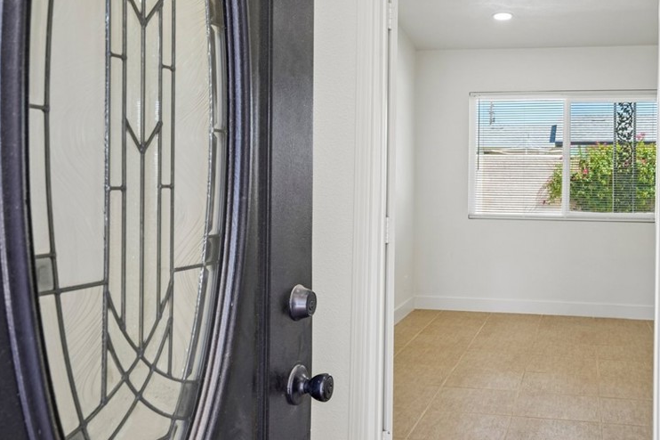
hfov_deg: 47.9
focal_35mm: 40
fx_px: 733
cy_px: 188
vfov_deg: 33.3
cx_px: 425
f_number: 8
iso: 200
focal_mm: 29
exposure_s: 1/30
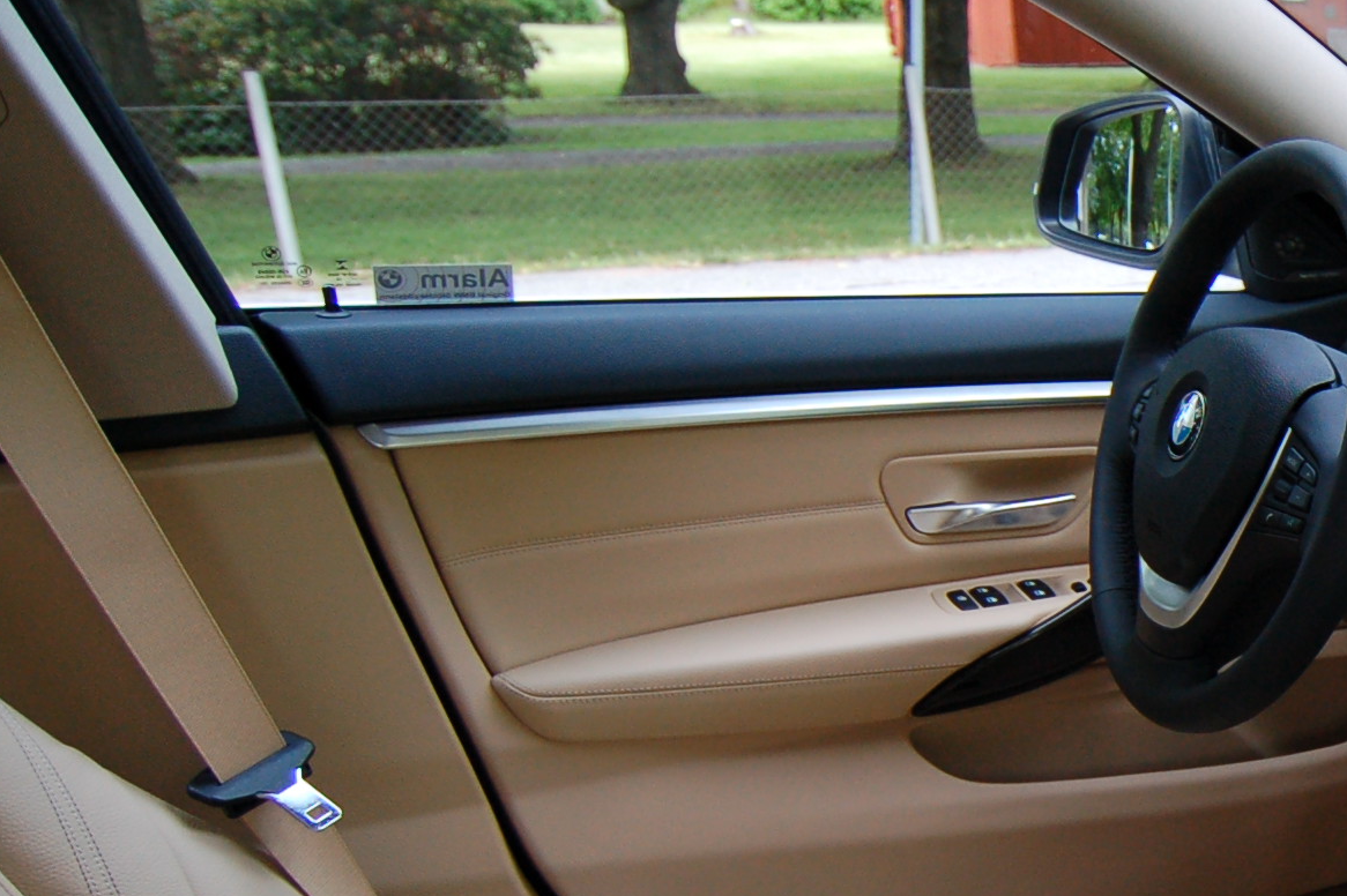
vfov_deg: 26.3
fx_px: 1881
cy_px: 736
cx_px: 1666
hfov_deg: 31.9
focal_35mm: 50
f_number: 4
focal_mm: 13
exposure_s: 1/160
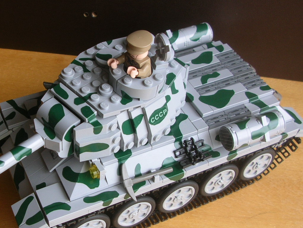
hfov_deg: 34.4
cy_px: 126
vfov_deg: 26.6
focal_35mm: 55
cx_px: 90
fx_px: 482
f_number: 2.8
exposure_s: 1/33.1
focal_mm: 5.8
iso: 50
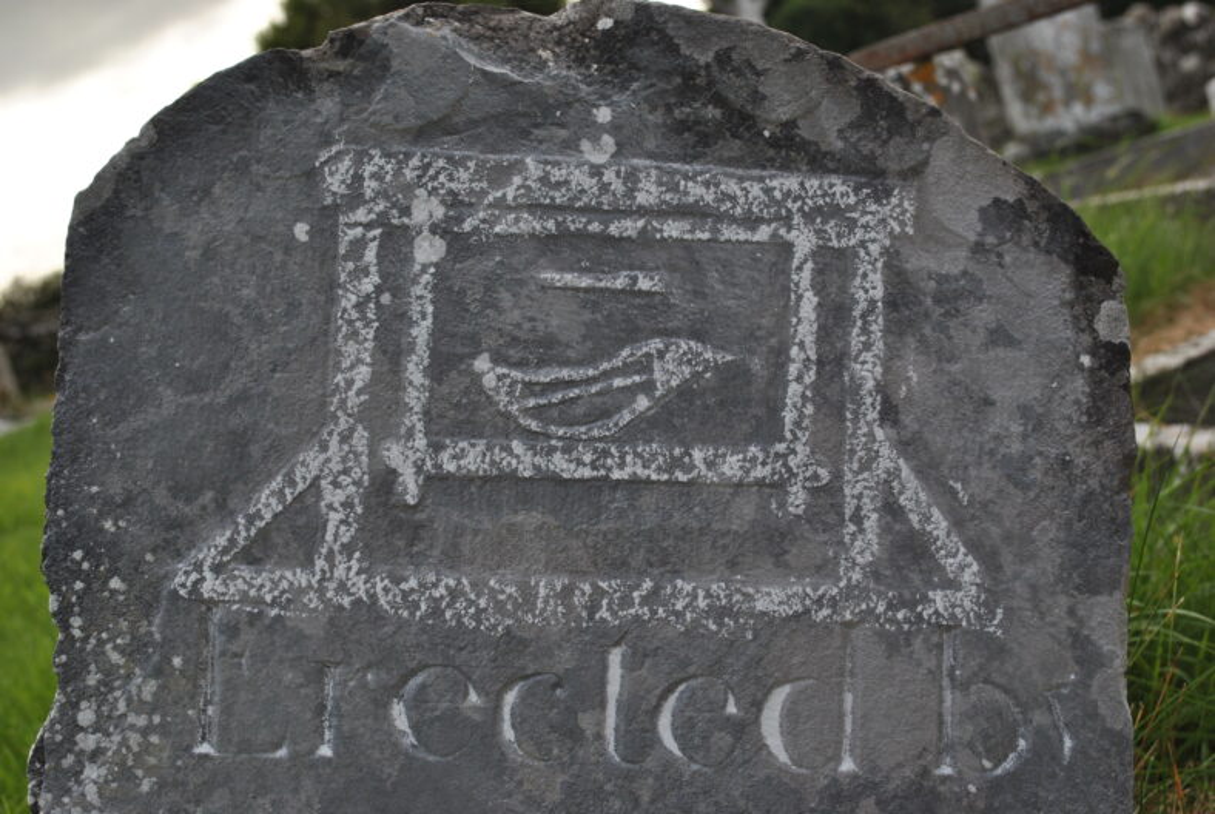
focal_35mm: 51
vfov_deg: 26.6
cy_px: 407
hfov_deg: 38.8
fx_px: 1724
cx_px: 608
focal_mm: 34
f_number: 7.1
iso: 100
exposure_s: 1/200
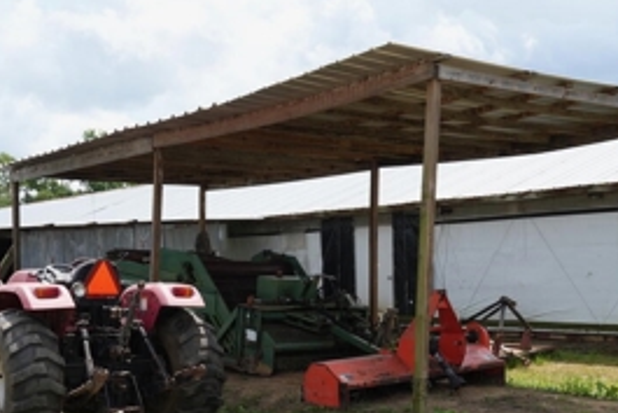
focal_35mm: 55
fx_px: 945
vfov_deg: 24.4
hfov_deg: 36.2
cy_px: 296
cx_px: 267
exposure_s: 1/640
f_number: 7.1
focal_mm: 36
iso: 320
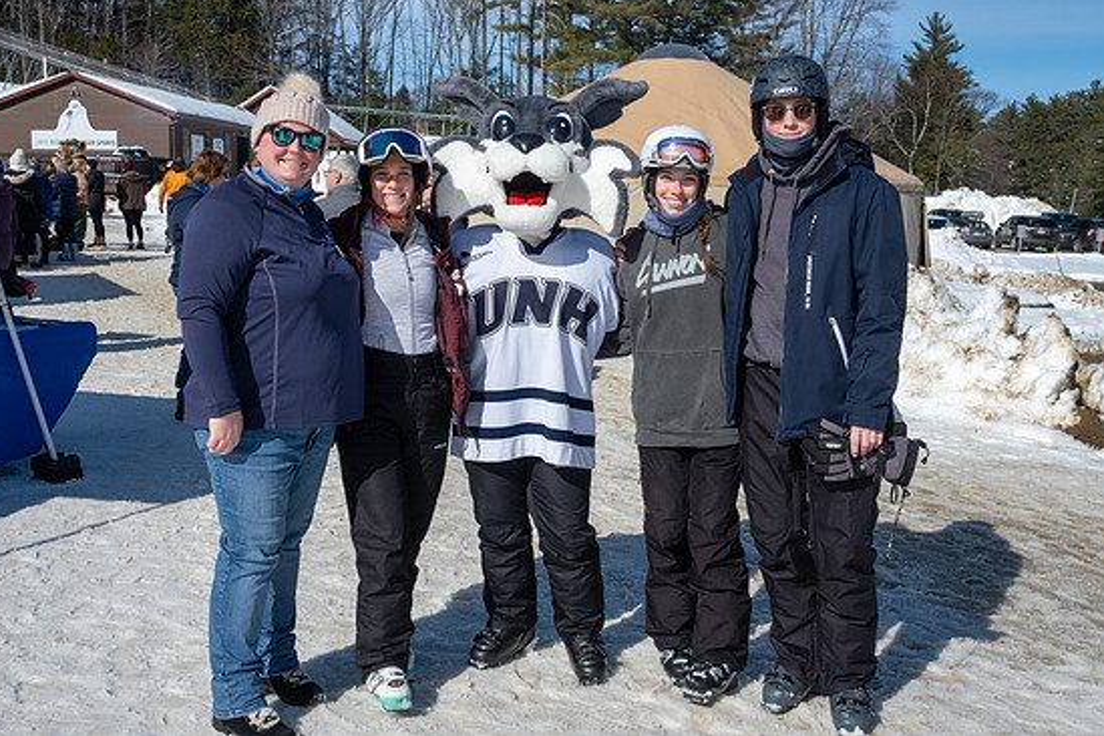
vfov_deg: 35.9
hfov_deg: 51.9
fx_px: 1135
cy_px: 349
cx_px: 527
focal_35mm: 37
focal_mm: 23
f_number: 8
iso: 320
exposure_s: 1/1000
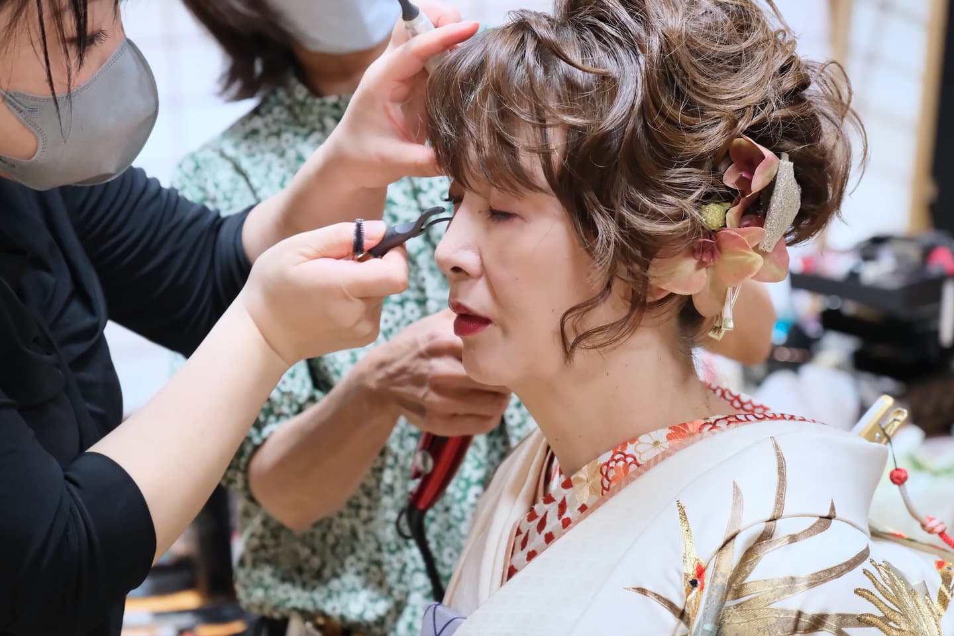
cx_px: 477
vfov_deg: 13.0
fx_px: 2782
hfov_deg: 19.5
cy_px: 318
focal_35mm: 105
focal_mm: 70
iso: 3200
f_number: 3.5
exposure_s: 1/60
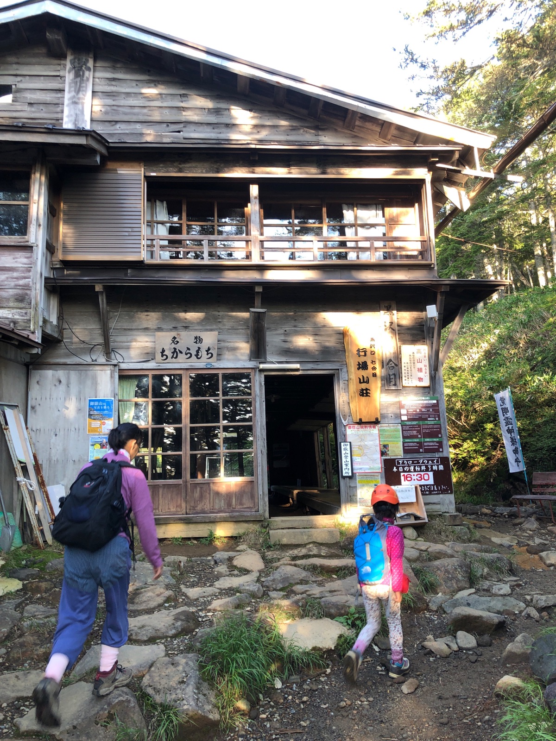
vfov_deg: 63.4
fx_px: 600
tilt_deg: +11.2
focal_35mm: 28
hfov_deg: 49.7
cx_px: 278
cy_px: 370
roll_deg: +1.8
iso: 32
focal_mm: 3.99
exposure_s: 1/60
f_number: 1.8
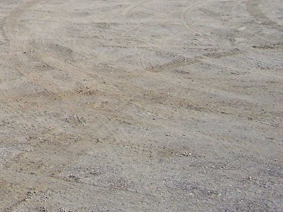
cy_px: -62
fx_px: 956
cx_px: -143
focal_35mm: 117
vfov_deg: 12.3
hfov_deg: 15.5
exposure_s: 1/640
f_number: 4
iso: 64
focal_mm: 6.3
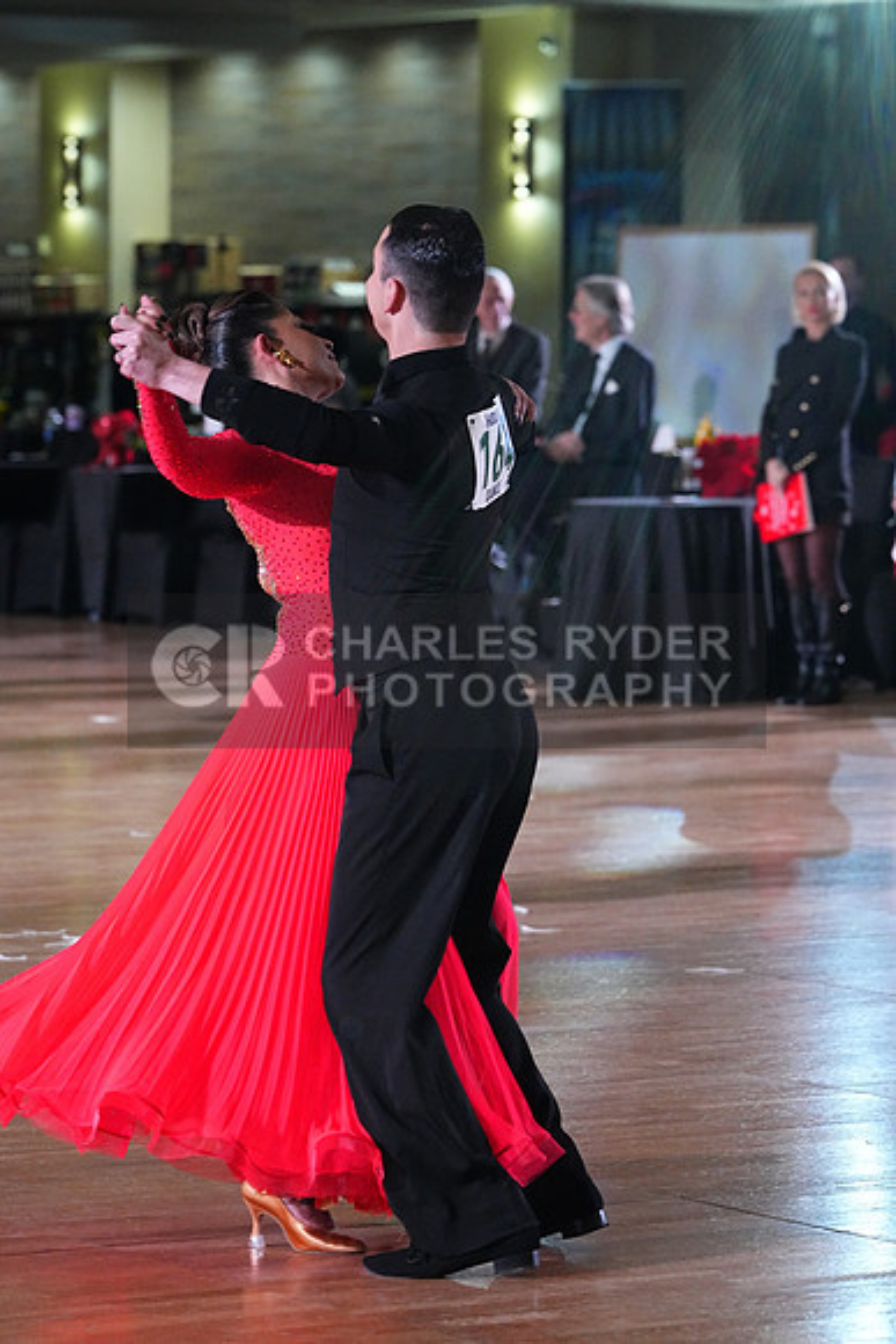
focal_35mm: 166
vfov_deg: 12.4
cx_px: 448
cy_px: 672
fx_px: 6193
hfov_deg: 8.3
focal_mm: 166
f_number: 6.3
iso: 10000
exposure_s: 1/400
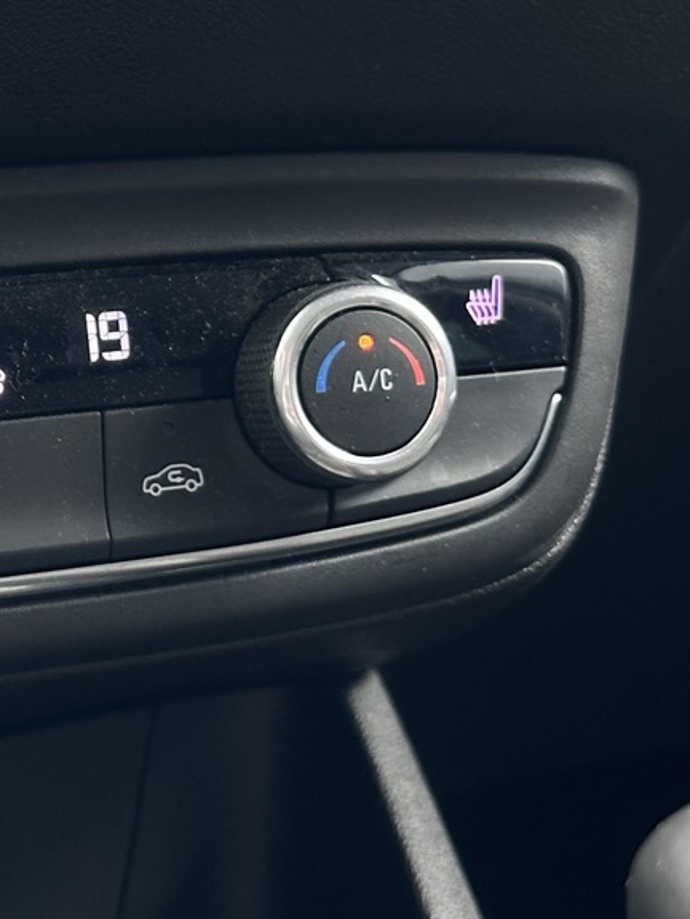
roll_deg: +0.9
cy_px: 367
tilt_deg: -13.3
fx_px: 3189
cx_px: -230
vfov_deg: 16.4
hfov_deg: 12.0
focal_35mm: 120
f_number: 1.78
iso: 200
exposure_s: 1/60
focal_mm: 6.86
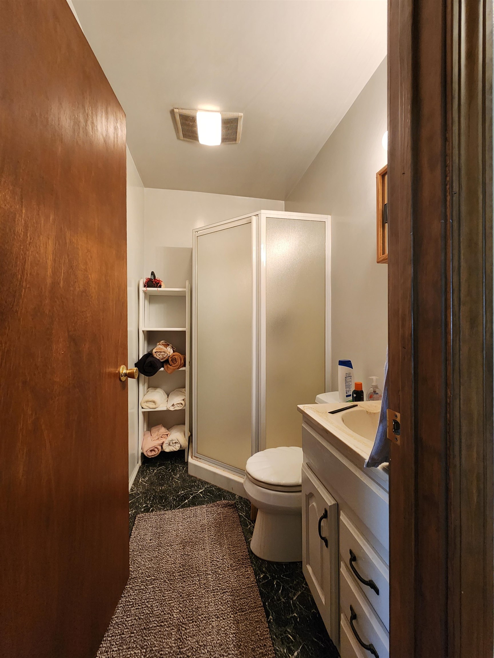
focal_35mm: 13
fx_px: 247
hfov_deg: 89.9
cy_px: 329
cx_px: 247
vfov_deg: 106.2
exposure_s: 1/40
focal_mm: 2.2
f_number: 2.2
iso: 320
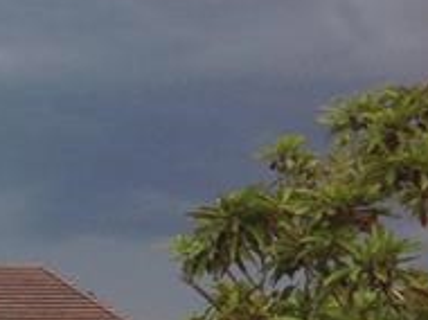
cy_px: 325
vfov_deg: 12.4
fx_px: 1457
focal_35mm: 118
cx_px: -228
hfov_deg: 15.3
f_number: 2.4
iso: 50
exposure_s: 1/1120
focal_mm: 4.28
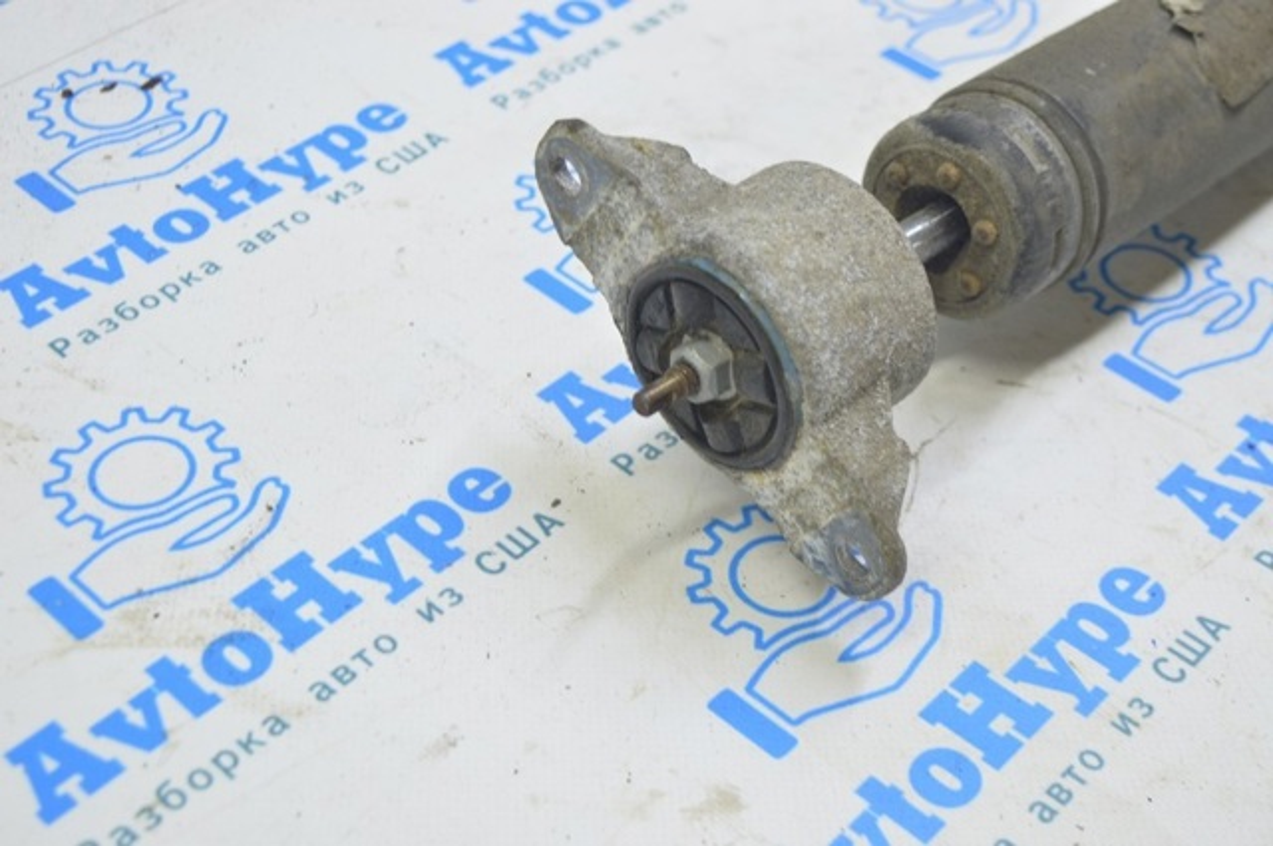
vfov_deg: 25.0
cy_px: 423
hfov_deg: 36.9
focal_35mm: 54
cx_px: 636
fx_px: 1907
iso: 400
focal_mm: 36
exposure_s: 1/20
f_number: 5.6
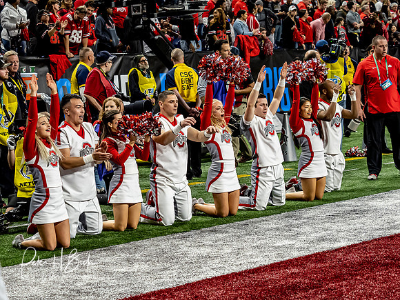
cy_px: 140
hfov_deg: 19.2
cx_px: 171
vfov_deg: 14.4
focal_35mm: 102
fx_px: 1184
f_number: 2.8
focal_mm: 40
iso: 1600
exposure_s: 1/1000
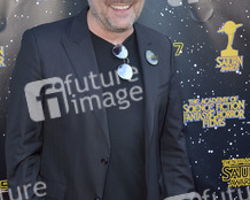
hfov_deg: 27.5
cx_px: 118
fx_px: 510
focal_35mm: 69
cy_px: 152
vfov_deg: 21.9
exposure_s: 1/320
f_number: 6.3
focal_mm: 40
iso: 500
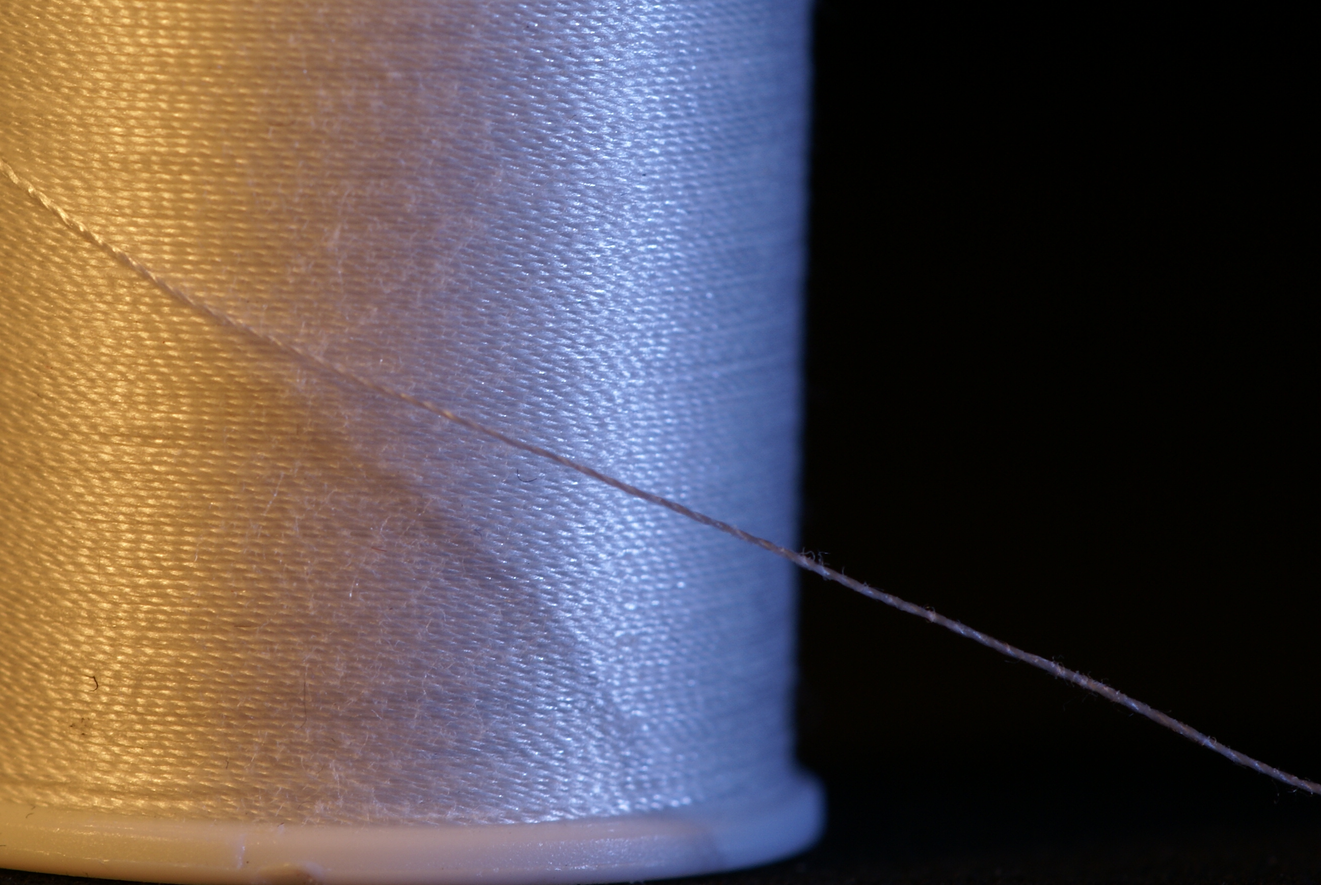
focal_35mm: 224
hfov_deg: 9.2
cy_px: 332
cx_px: 371
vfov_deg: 6.2
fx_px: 8230
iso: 100
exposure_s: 1/40
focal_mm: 100
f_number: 5.6
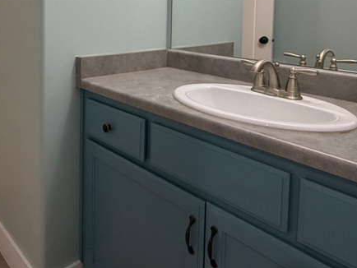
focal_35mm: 33
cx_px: 73
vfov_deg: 39.8
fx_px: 341
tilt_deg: -5.2
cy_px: 27
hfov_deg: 51.9
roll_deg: -0.4
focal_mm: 2.22
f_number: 2.2
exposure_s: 1/60
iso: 200
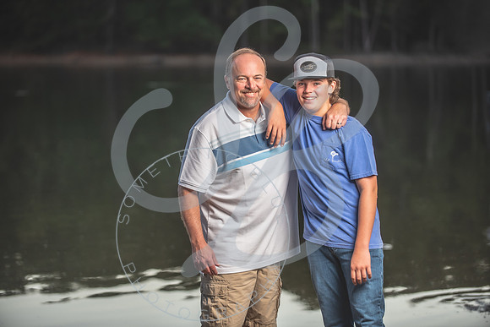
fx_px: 1617
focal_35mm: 119
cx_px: 242
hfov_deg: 17.2
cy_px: 164
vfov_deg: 11.5
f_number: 2.8
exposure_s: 1/400
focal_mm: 116
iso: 400
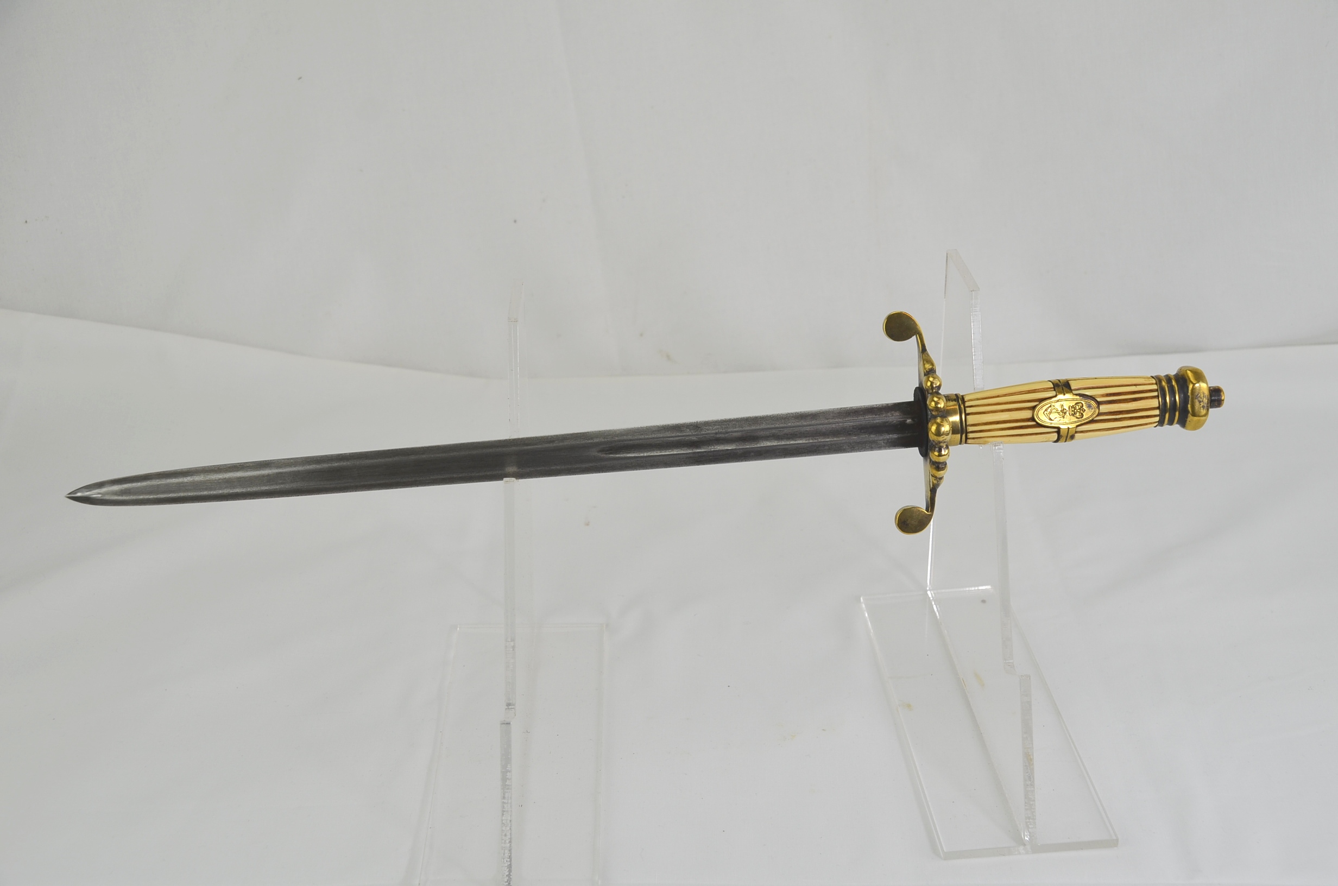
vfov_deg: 28.8
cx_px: 669
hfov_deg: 42.4
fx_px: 1725
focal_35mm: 46
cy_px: 443
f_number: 6.3
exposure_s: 1/160
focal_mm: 31
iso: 200
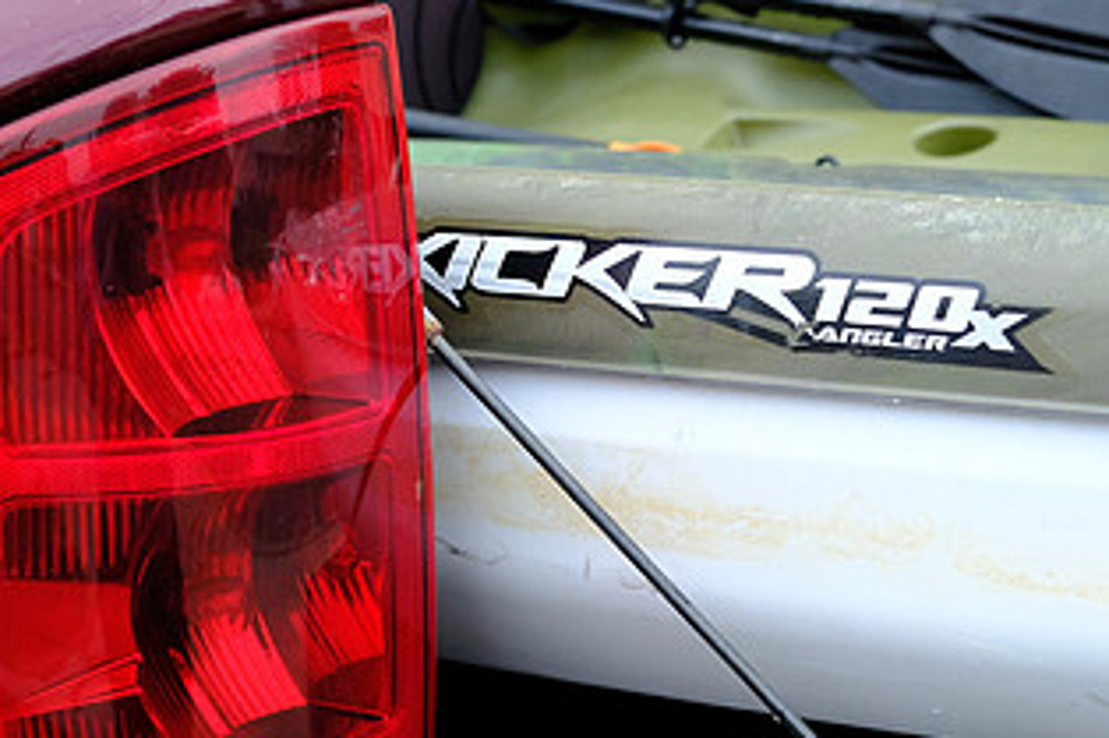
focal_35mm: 61
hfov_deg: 32.8
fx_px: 1878
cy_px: 574
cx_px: 682
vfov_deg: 22.0
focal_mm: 22.3
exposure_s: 1/1300
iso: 800
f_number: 3.6
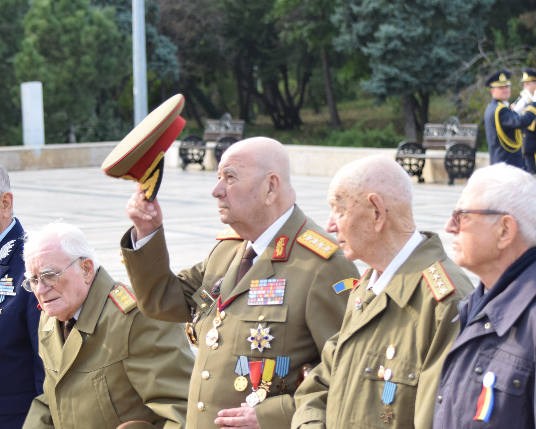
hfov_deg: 10.5
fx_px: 2919
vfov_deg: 8.4
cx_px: 293
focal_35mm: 184
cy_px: 308
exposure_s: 1/160
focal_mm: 70
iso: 160
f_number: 4.5
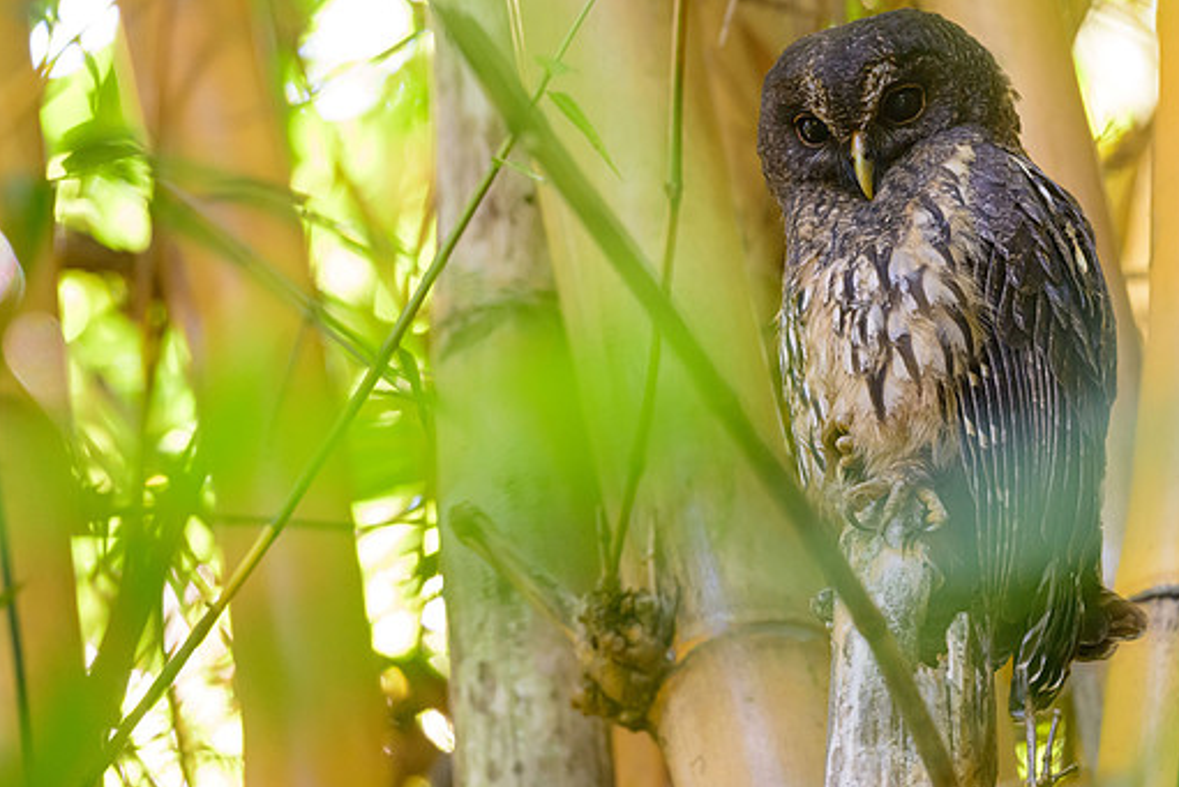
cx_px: 710
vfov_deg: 2.3
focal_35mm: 609
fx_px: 19949
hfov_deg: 3.4
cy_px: 317
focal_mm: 500
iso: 4500
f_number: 5.6
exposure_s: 1/50
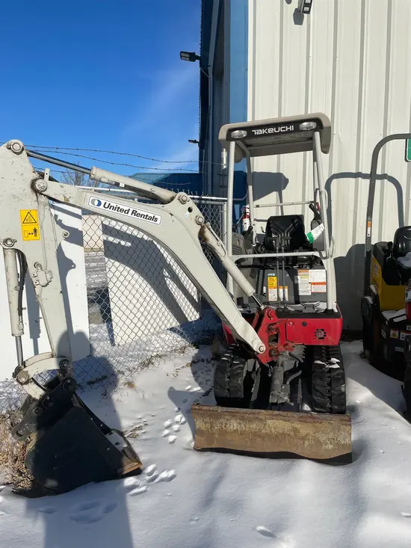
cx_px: 206
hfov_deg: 53.1
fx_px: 411
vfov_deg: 67.3
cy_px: 274
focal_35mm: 26
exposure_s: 1/7813
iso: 32
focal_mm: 4.2
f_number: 1.6
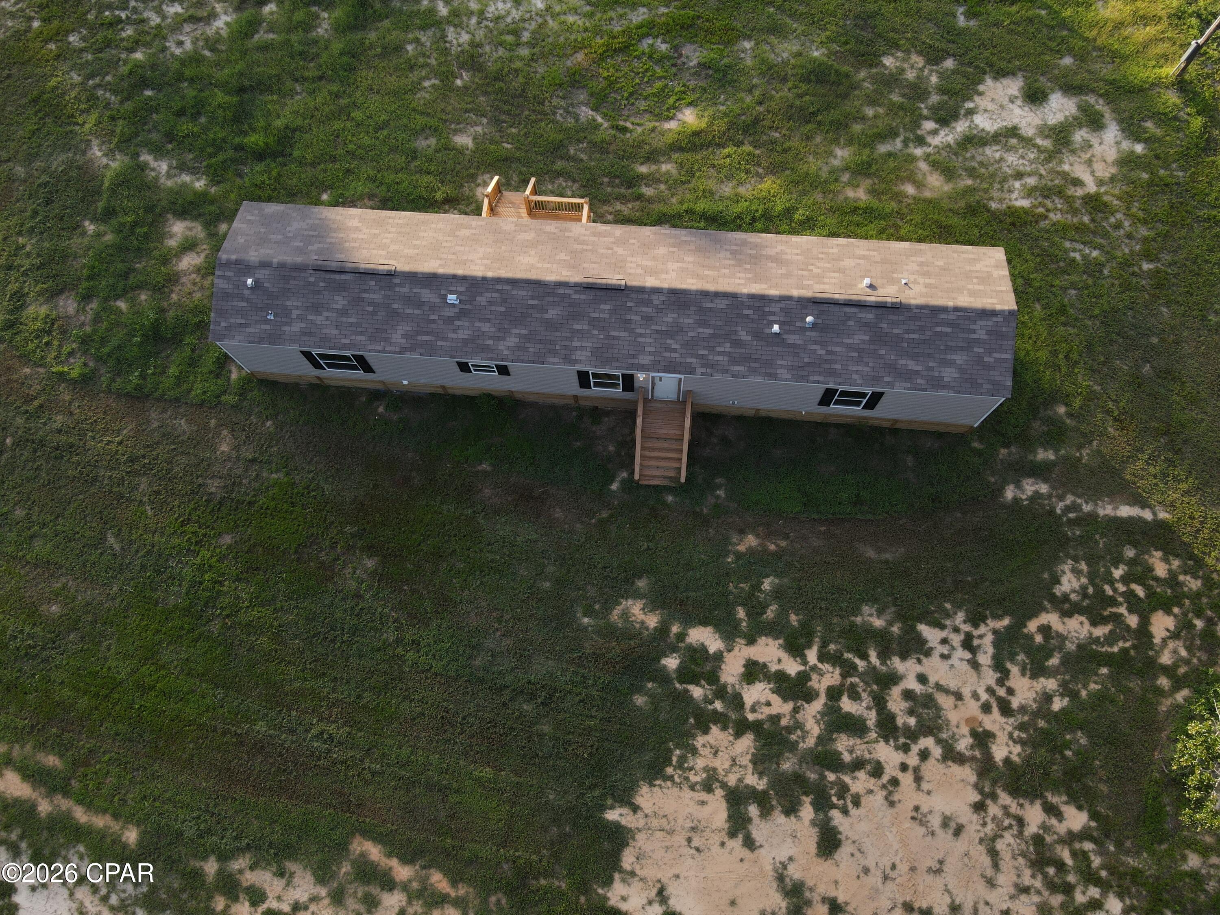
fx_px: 846
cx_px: 610
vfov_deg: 56.8
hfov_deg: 71.6
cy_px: 458
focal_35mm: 24
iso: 100
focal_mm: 4.5
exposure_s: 1/100
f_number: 2.8
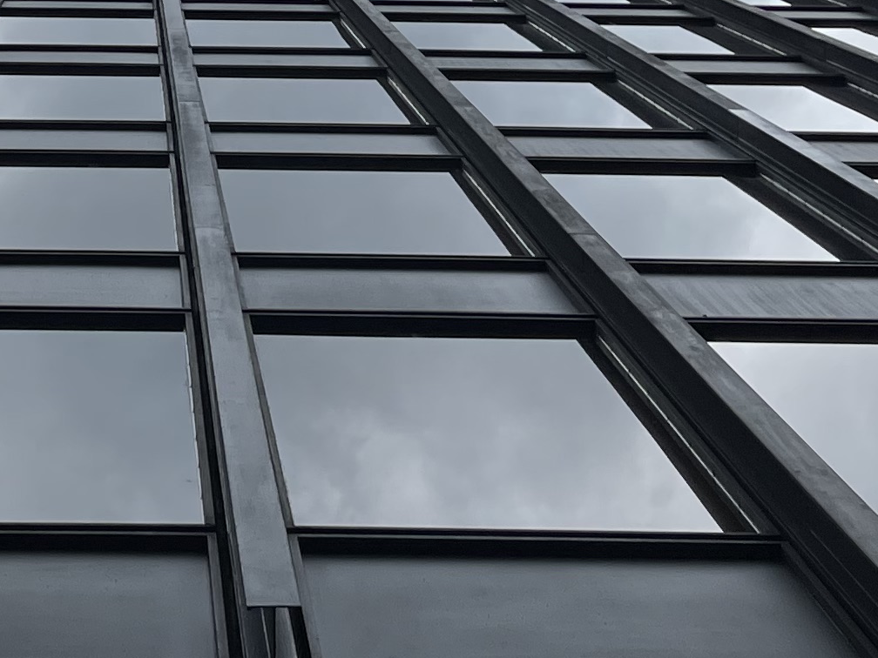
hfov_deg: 18.7
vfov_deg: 13.9
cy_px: -83
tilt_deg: +86.9
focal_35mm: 104
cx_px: 132
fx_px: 2638
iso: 32
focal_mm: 5.1
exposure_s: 1/1795
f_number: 1.6
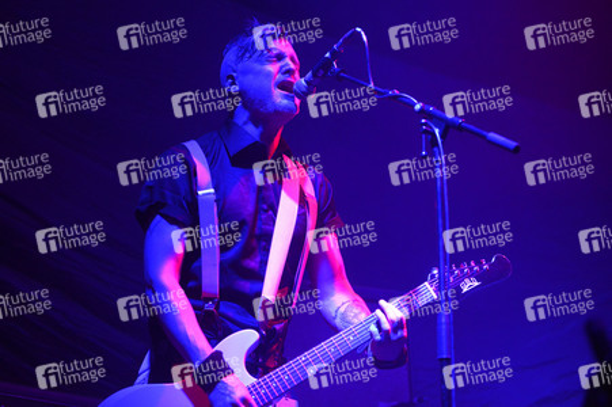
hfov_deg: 28.9
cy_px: 204
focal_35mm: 70
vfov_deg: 19.4
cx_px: 306
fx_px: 1189
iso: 3200
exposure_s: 1/640
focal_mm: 70
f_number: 2.8
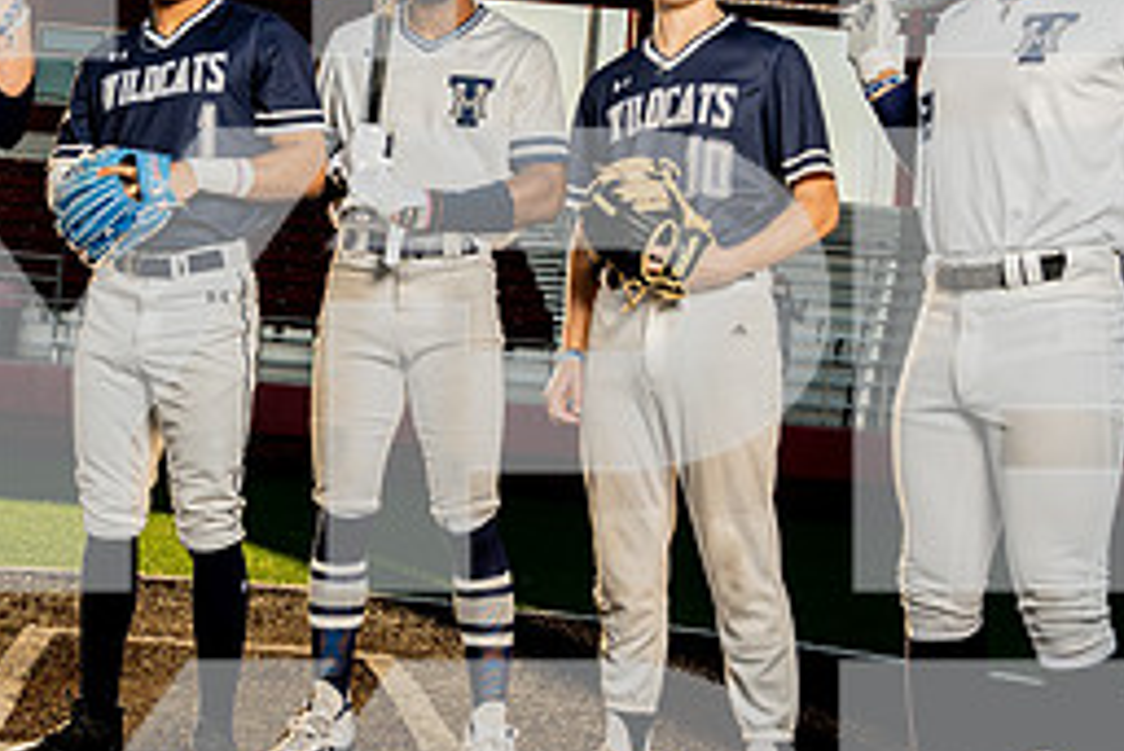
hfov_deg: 33.1
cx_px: 241
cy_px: 362
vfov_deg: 23.0
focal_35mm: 59
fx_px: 1843
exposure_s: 1/250
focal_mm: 26
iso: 125
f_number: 8
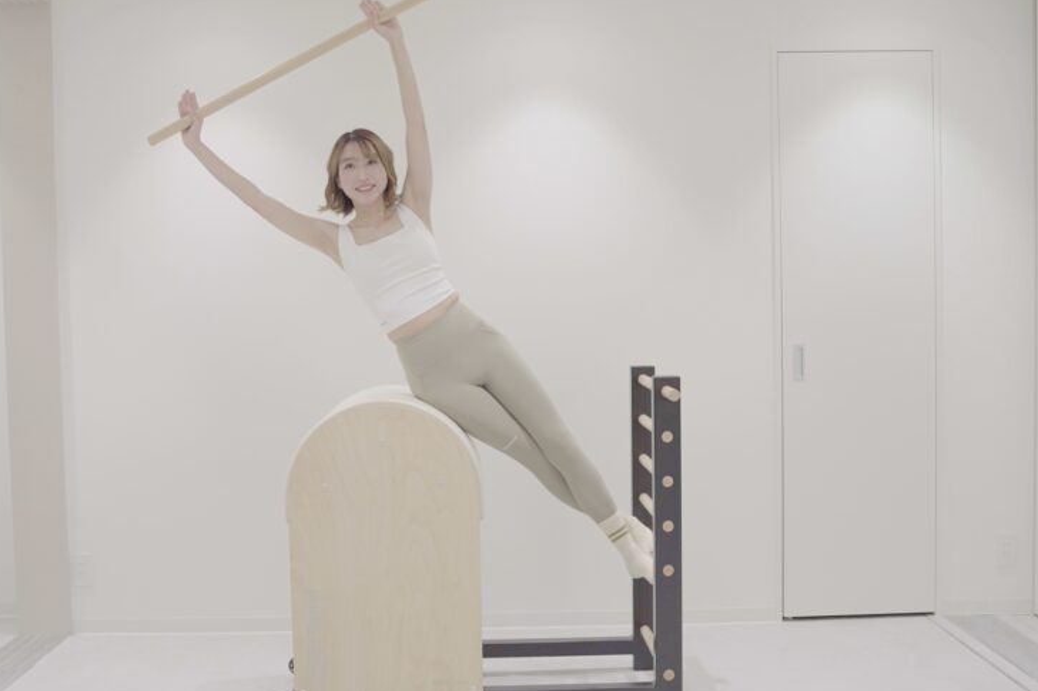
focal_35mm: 45
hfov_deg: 43.4
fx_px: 1305
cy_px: 365
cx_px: 492
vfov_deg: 29.7
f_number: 5
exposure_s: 1/250
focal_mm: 32.2
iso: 800
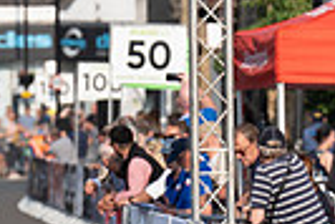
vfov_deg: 1.7
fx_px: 7527
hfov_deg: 2.5
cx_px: 25
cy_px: 182
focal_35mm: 808
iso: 160
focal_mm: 185
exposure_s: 1/1000
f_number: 5
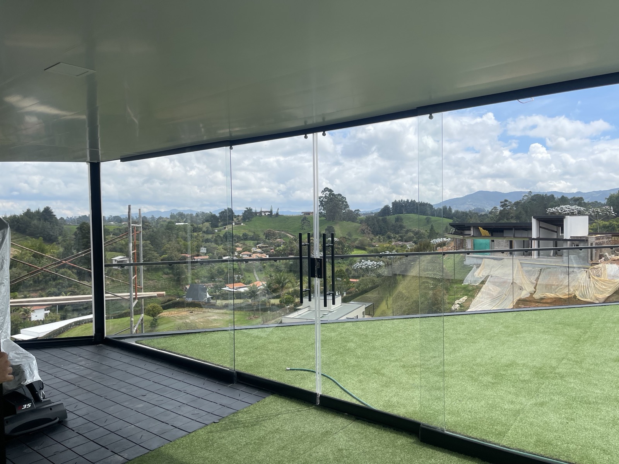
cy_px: 232
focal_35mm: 26
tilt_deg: -1.5
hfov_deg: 67.3
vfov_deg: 53.1
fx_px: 465
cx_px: 310
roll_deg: +1.5
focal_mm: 5.1
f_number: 1.6
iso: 32
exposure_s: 1/2924
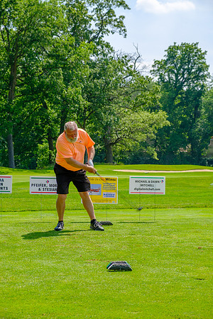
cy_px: 160
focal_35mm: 83
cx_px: 106
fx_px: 737
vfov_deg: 24.5
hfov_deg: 16.5
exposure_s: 1/320
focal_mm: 55
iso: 200
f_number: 6.4
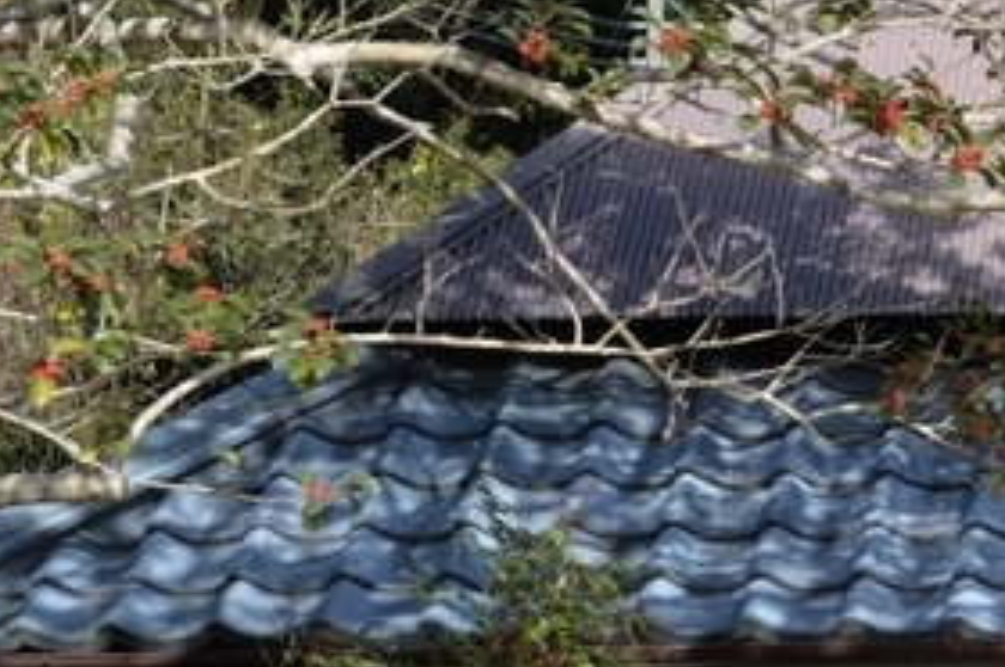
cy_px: 635
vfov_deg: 7.5
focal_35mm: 183
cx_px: 1795
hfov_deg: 10.6
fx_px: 5103
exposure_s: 1/500
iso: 200
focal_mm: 50
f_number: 5.6
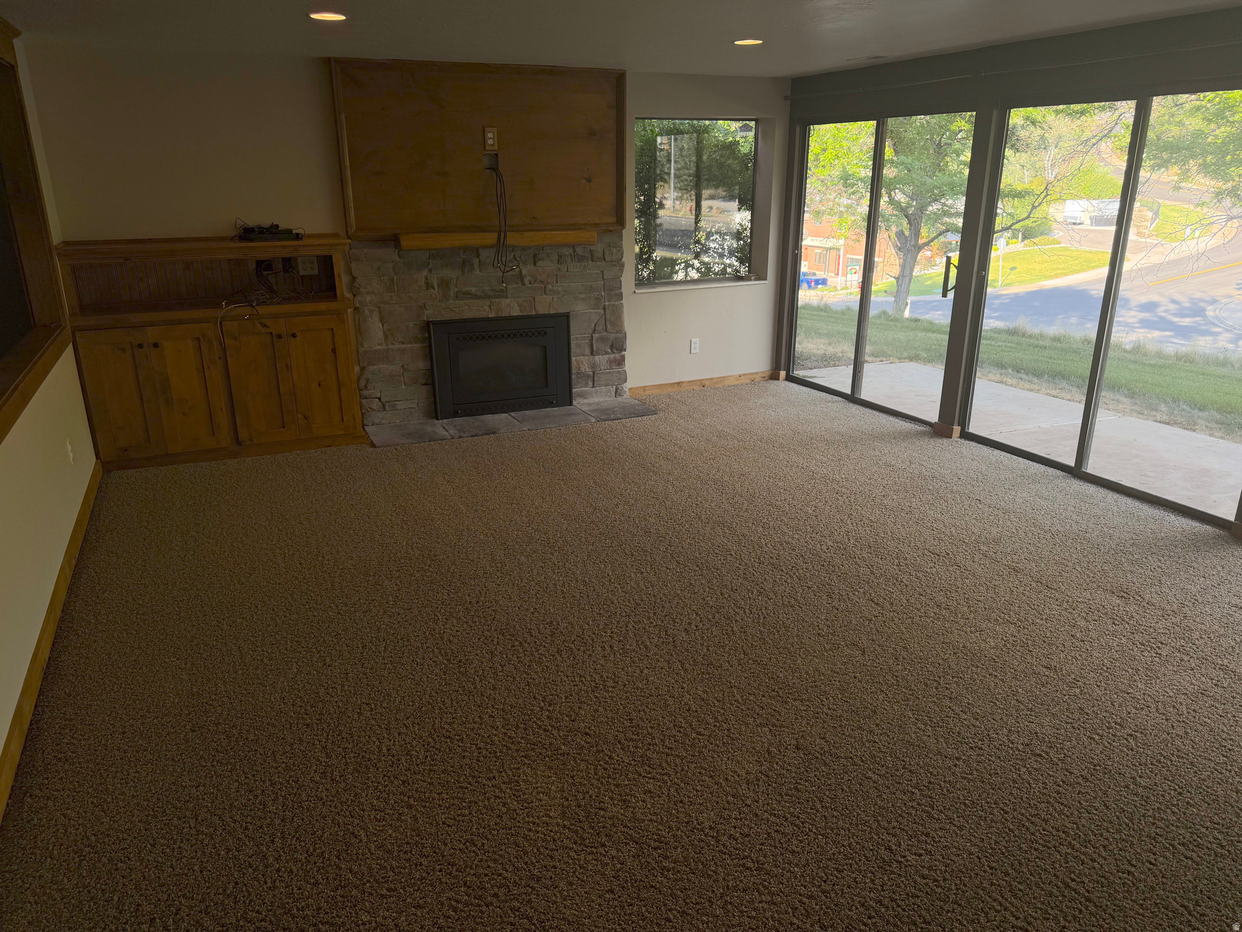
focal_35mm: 24
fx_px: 861
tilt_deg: -18.1
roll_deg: +0.1
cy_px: 466
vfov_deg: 56.8
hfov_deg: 71.6
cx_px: 621
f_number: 1.78
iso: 64
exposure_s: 1/261
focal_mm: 6.76
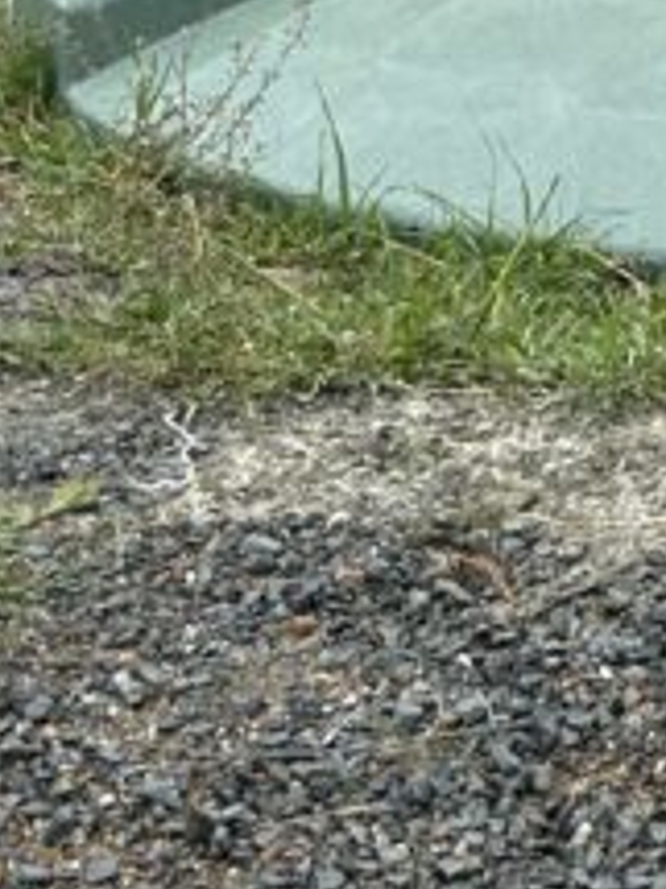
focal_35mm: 124
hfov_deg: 11.7
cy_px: -145
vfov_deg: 15.4
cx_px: 782
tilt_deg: -16.5
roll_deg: -2.0
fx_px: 3184
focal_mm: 5.7
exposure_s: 1/1468
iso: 50
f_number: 1.5
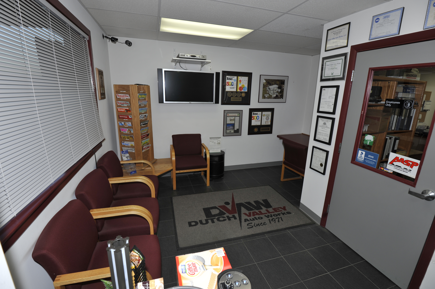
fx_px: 193
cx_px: 218
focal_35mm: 16
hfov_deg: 96.8
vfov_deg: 73.7
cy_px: 144
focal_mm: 16
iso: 400
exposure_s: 1/60
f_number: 7.1
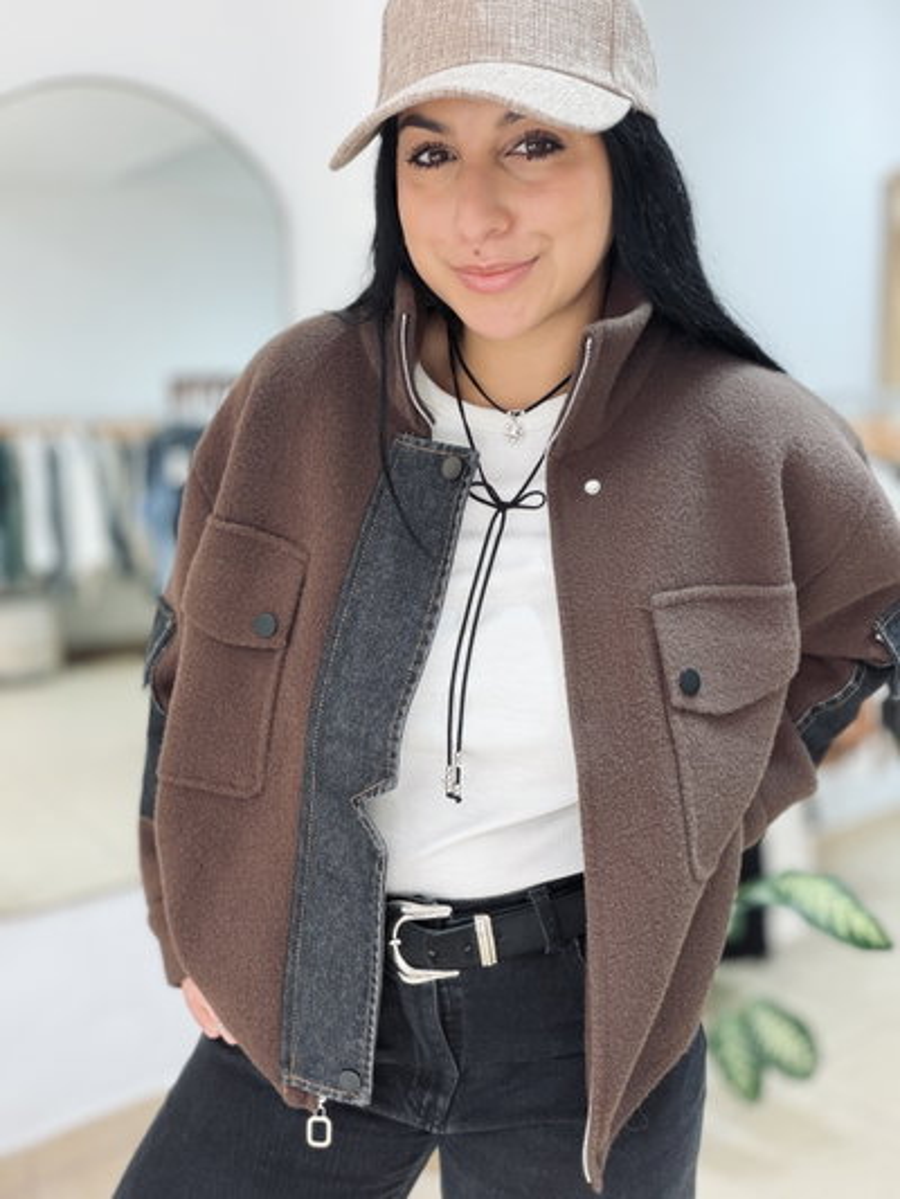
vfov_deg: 60.0
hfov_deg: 46.8
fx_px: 1040
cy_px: 600
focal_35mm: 30
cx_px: 450
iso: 80
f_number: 1.9
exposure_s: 1/50
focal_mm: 2.71
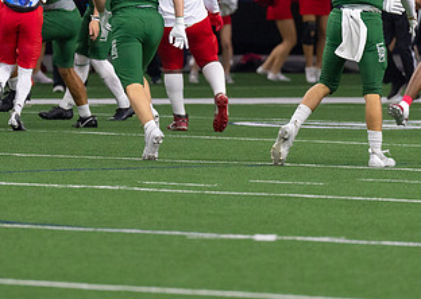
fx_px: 7786
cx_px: 246
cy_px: 40
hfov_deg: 3.1
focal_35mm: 652
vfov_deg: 2.2
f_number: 2.8
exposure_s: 1/1000
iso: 1600
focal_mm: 200
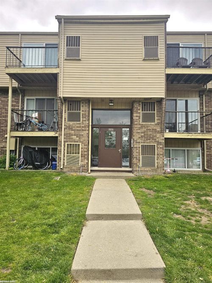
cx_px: 106
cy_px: 142
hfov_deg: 58.9
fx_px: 188
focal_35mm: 23
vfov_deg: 73.9
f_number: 1.7
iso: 20
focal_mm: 6.3
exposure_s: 1/381
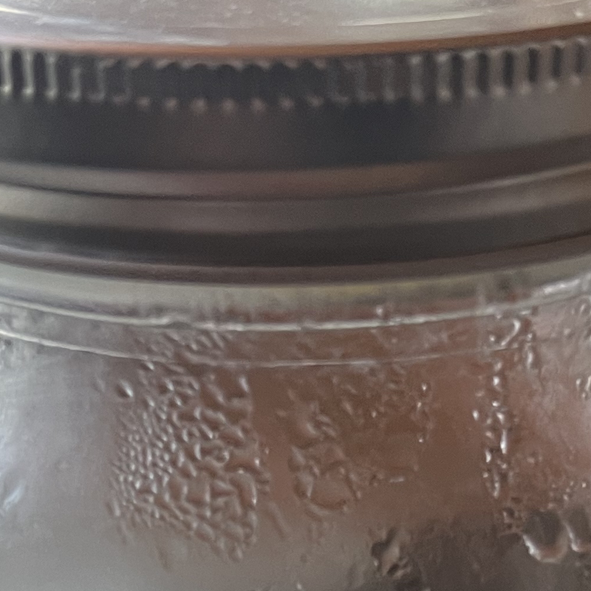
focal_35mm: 92
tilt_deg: -39.2
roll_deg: +2.3
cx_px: 231
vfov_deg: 17.4
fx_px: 1777
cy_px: 824
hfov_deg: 18.9
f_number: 1.5
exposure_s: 1/60
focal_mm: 5.7
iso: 160
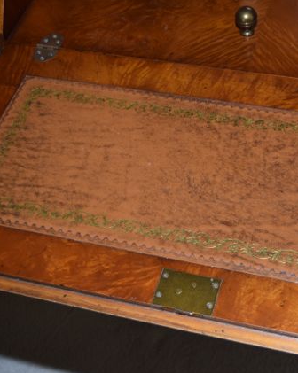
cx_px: 224
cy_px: 188
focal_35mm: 60
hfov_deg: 25.1
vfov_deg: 31.5
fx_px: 662
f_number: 4.2
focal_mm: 28
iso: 400
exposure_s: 1/125
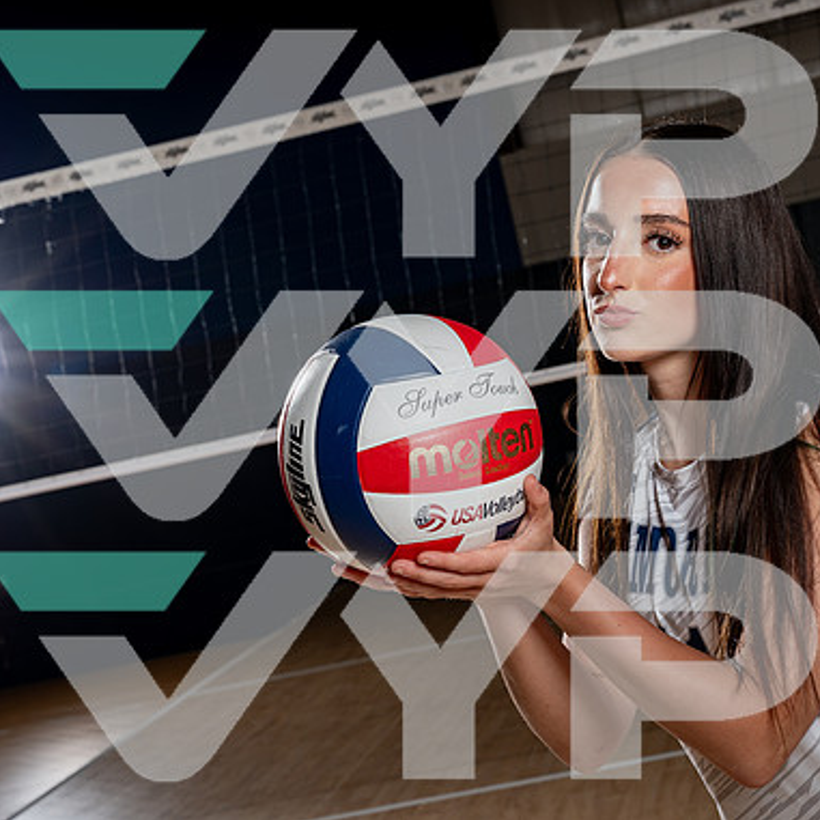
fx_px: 1769
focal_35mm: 66
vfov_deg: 26.1
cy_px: 406
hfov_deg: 26.0
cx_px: 536
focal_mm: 51
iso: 100
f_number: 8
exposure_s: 1/250
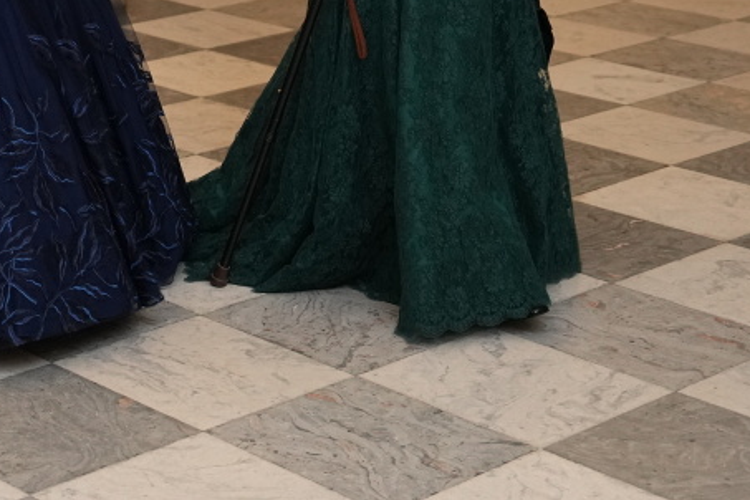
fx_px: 2042
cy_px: -96
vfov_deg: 13.6
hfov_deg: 20.2
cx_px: 15
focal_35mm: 98
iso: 2000
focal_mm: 37
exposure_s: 1/200
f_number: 2.8
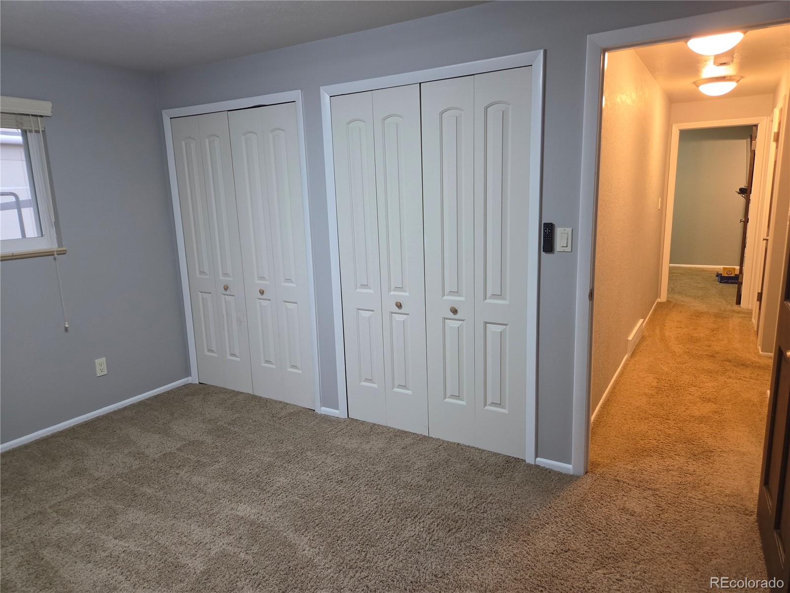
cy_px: 296
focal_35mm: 23
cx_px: 395
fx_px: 525
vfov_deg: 58.9
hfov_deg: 73.9
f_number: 1.8
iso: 400
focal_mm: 5.4
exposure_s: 1/120
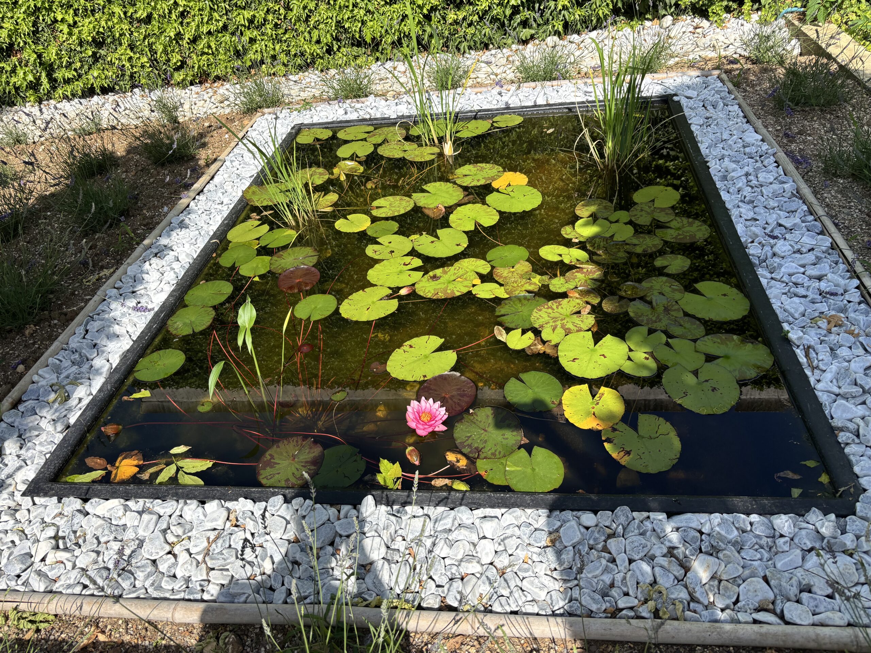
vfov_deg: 53.1
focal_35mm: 26
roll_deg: +7.4
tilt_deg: -38.0
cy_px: 326
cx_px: 436
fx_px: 654
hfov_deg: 67.3
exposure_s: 1/2024
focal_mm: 5.96
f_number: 1.6
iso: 50
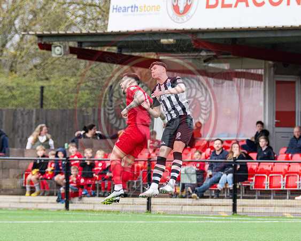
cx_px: 173
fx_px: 3932
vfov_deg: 3.5
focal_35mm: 442
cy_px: 92
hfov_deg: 4.4
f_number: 4
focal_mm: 200
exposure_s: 1/1000
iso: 800
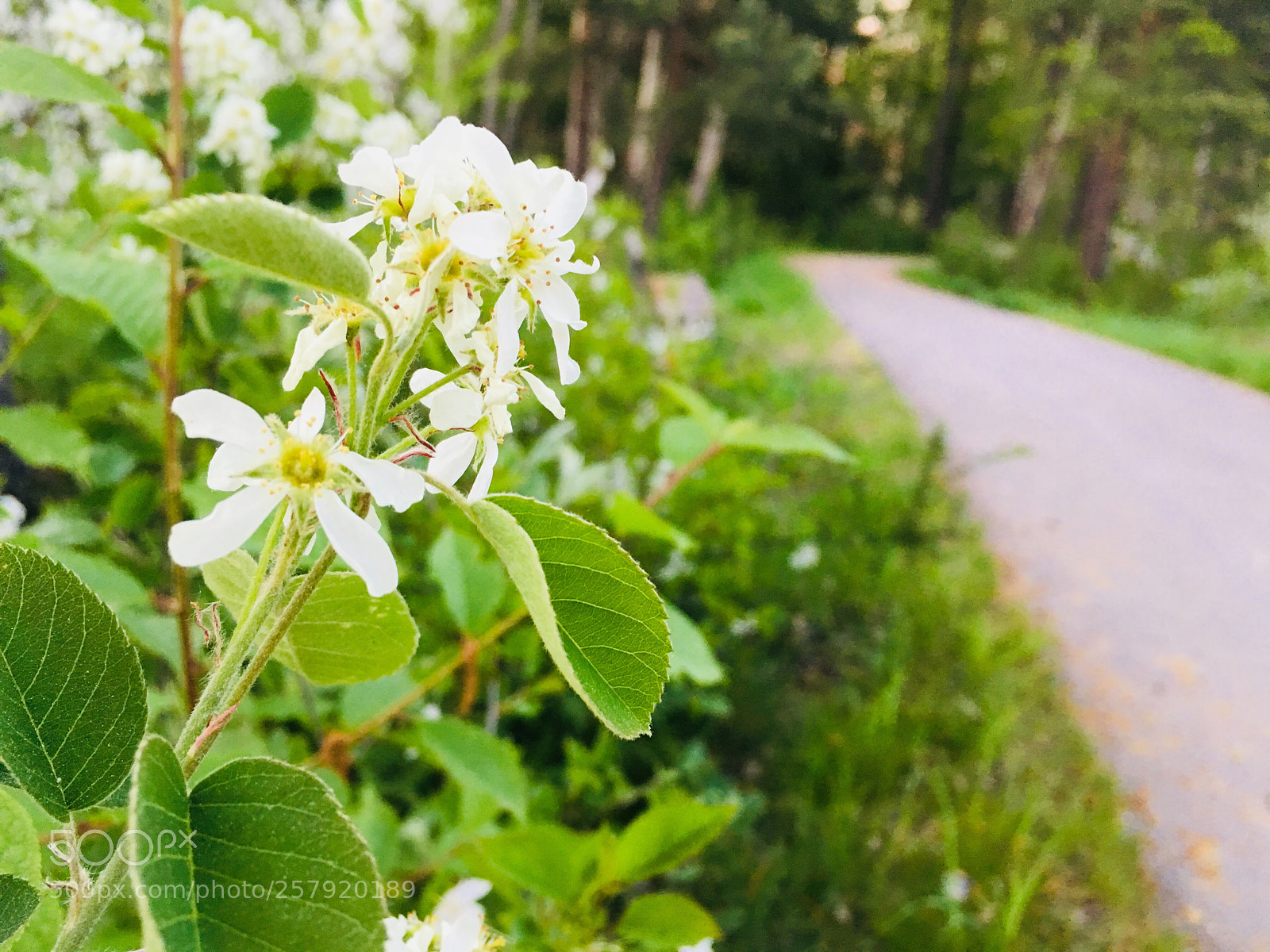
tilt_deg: -18.0
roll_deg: -3.9
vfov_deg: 48.2
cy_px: 476
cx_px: 635
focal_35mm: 29
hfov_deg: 61.7
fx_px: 1064
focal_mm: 4.15
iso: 125
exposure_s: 1/33
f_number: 2.2
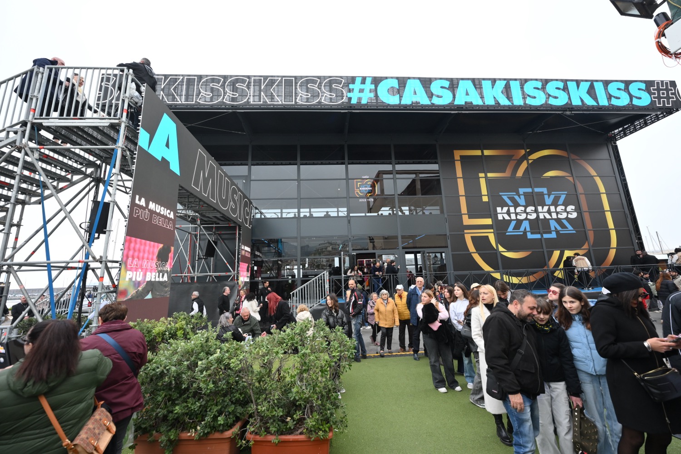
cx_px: 340
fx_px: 265
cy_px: 227
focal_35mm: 14
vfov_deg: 81.2
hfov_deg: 104.3
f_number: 3.2
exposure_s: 1/320
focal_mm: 14
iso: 400
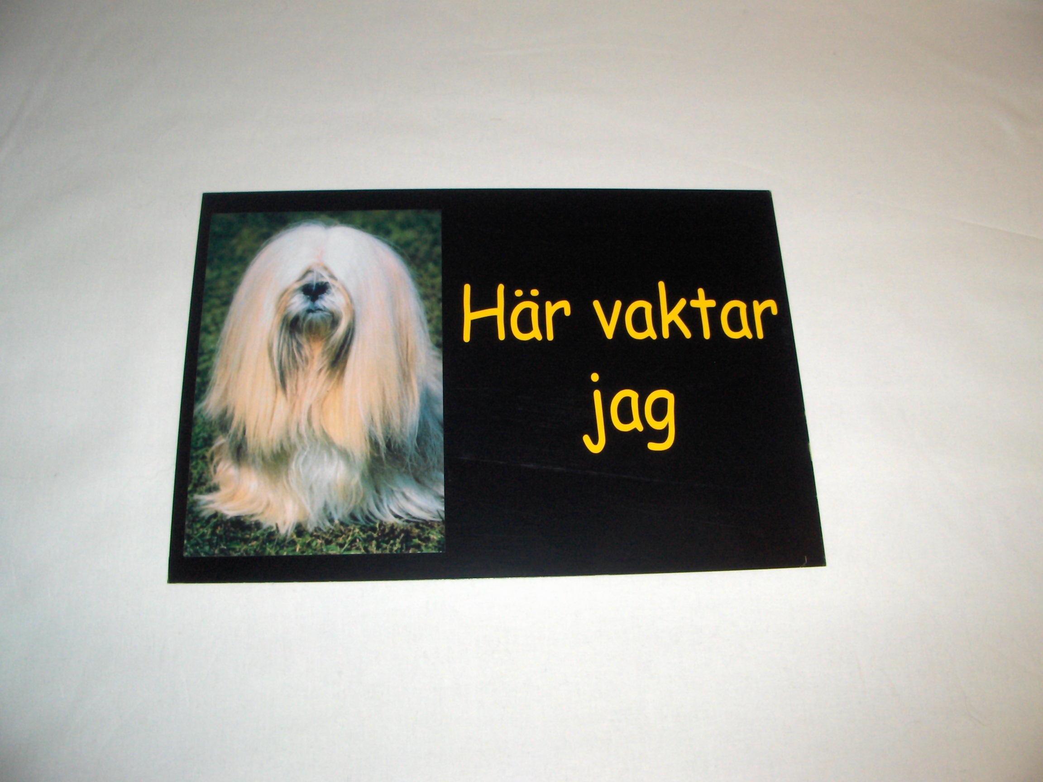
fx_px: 1055
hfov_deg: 52.6
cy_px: 391
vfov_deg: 40.7
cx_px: 522
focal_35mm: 35
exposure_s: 1/60
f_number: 4.3
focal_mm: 5.8
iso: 100
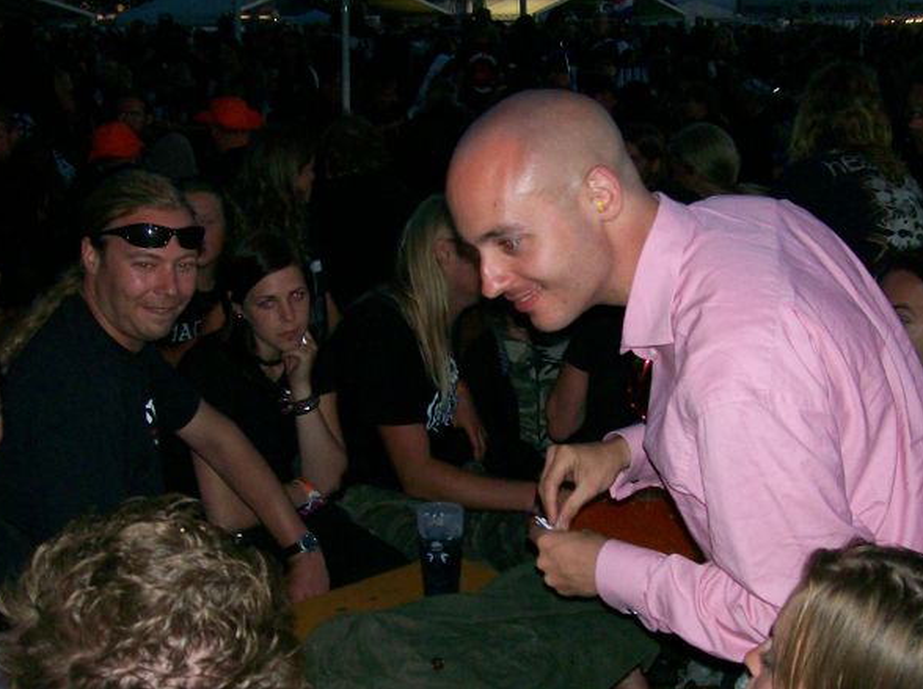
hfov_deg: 38.9
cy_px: 419
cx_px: 407
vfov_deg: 29.5
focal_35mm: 49
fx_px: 1304
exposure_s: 1/64
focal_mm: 6
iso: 140
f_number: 2.7
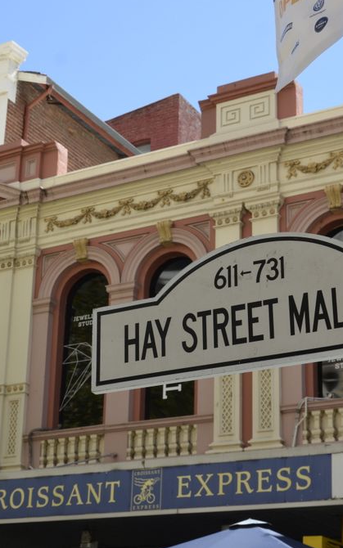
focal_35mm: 70
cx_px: 151
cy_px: 273
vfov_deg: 29.4
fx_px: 1047
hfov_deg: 18.6
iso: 180
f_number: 8
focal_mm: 30
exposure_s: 1/250
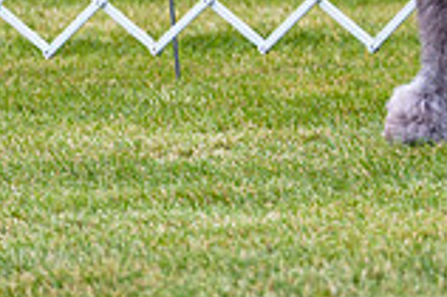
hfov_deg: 2.9
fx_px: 8931
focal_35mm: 720
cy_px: -225
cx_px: 645
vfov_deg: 1.9
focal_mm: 196
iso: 200
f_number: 4
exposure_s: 1/500
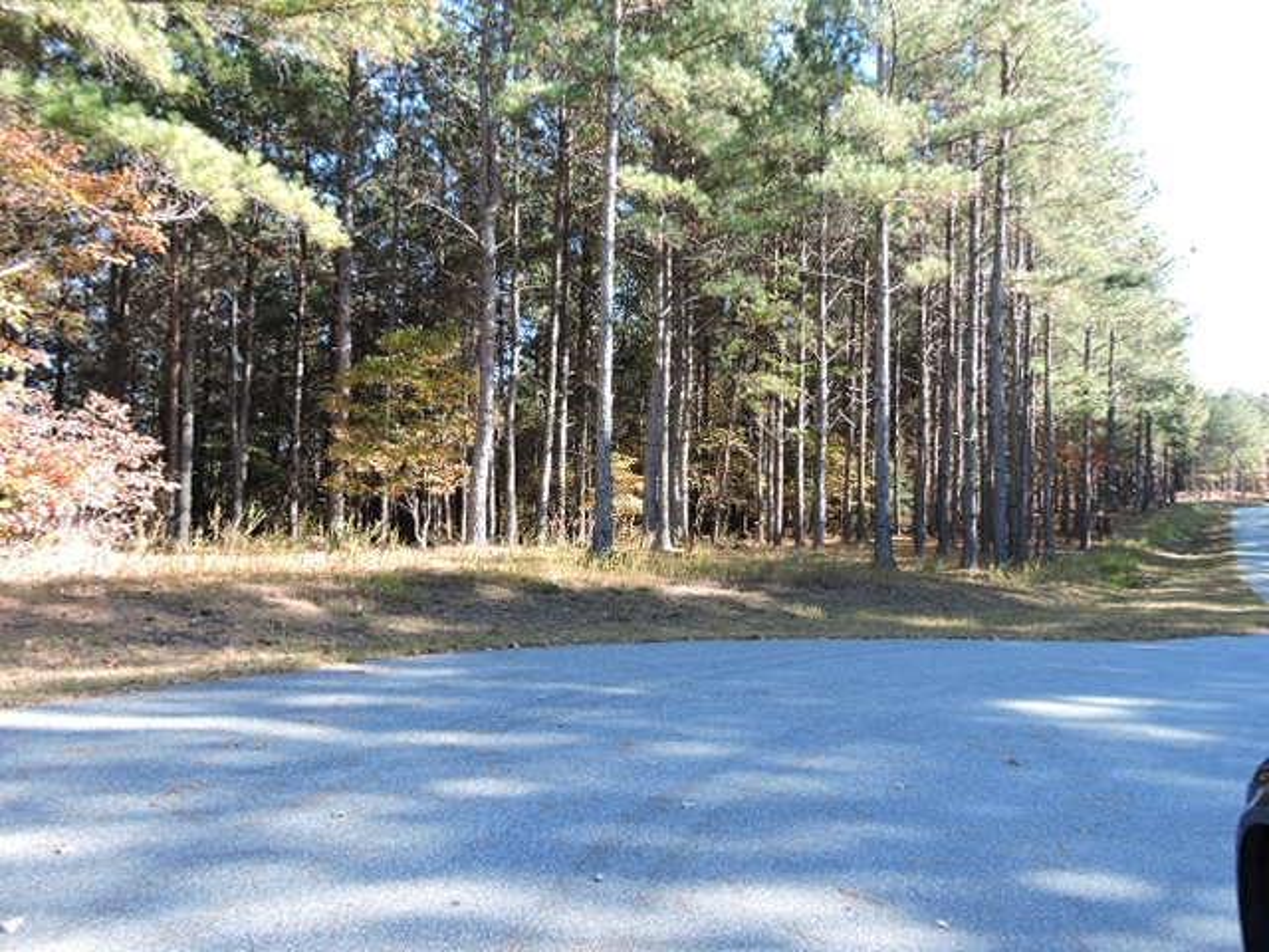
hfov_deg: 71.6
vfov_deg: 56.8
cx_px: 634
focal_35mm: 24
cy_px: 476
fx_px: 880
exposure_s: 1/100
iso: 100
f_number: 3.3
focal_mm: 4.3
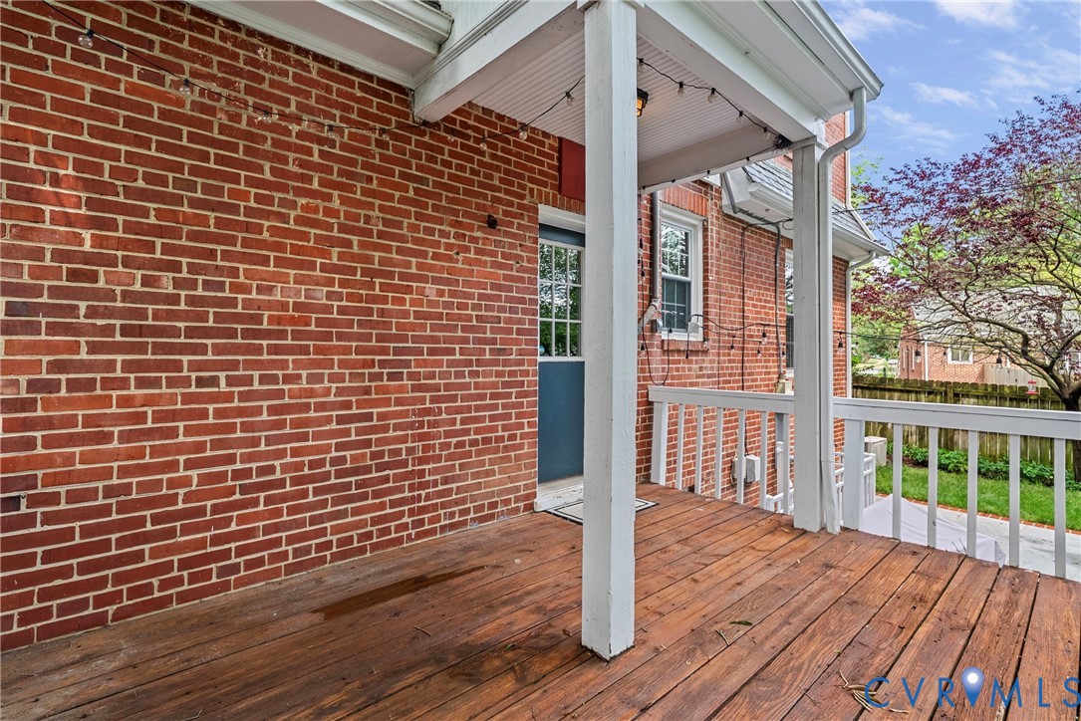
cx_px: 540
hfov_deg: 96.7
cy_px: 360
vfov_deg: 73.8
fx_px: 481
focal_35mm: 16
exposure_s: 1/50
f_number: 8
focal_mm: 16
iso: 800
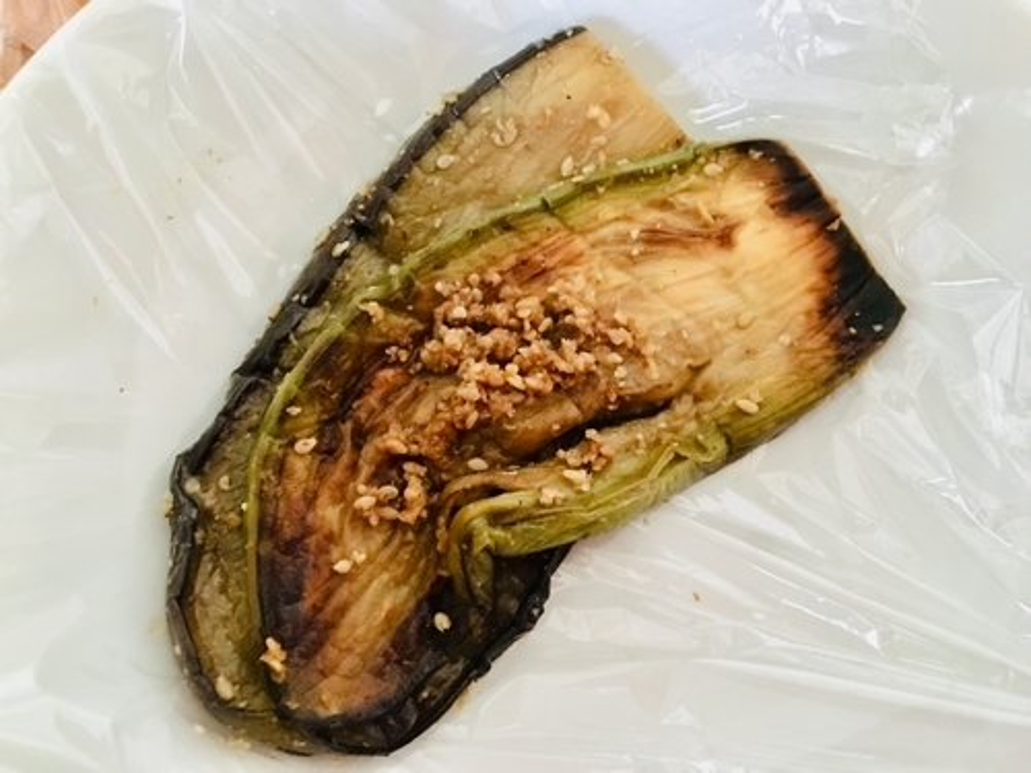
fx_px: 864
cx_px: 516
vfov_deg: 48.2
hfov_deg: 61.7
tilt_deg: -70.7
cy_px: 386
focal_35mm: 29
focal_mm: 4.15
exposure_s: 1/15
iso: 640
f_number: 2.2
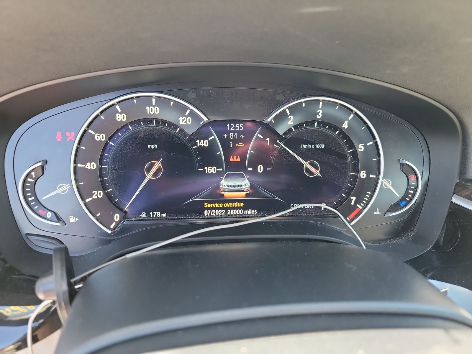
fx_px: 327
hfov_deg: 71.6
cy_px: 177
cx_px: 236
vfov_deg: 56.8
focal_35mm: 24
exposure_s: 1/59
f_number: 1.8
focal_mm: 6.7
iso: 314
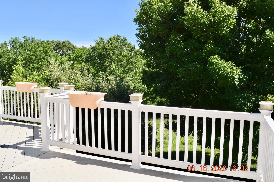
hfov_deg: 57.2
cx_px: 137
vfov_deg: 40.0
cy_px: 91
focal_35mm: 33
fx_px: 251
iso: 100
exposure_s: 1/200
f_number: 10
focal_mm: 22
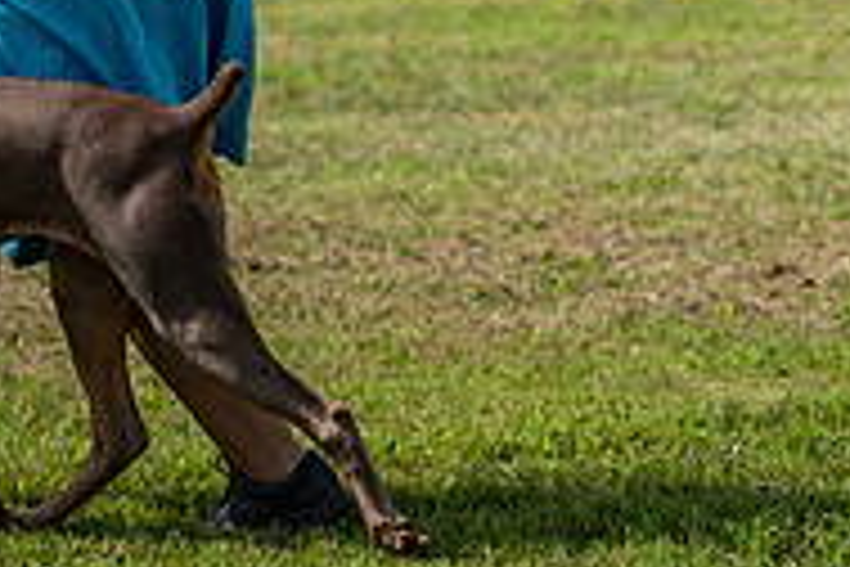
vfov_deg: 3.2
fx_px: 10199
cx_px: -171
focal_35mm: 432
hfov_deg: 4.8
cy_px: -205
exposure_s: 1/1250
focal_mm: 141
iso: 200
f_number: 4
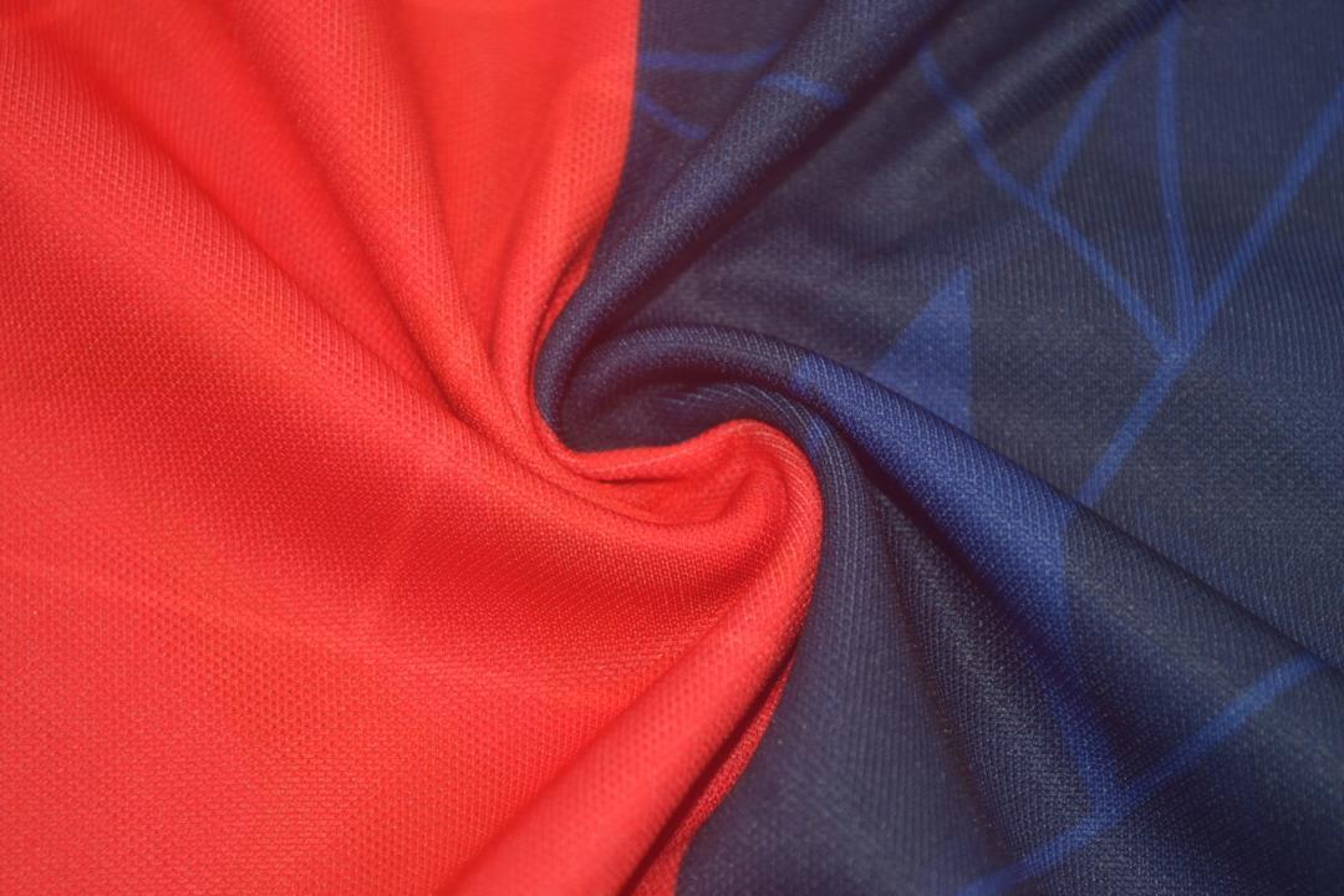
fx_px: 3080
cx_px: 672
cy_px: 448
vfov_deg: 16.6
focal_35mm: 82
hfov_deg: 24.6
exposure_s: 1/60
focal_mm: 55
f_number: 5.6
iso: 200
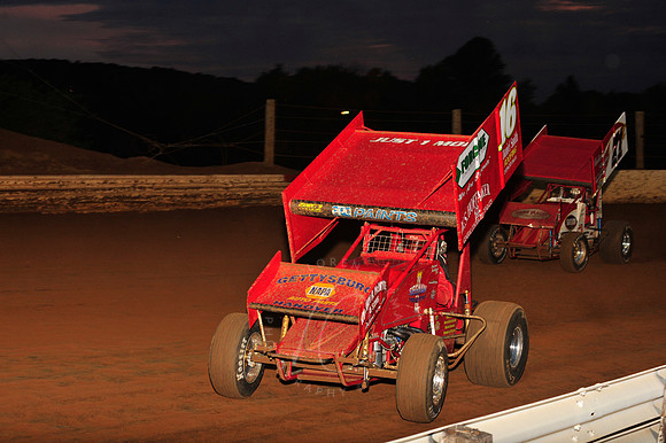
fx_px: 1479
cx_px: 333
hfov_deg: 25.4
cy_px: 222
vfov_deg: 17.0
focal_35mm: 80
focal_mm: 80
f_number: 7.1
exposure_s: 1/320
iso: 1000
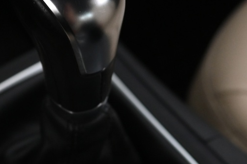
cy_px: 75
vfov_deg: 11.1
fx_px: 843
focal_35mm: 123
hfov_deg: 16.6
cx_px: 72
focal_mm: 38
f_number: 4
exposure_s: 1/15
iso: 2000
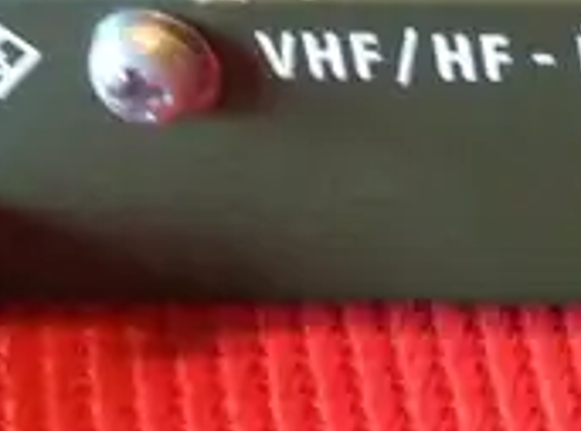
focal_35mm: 205
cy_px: 533
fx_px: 3429
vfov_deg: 7.1
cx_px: 1138
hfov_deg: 9.1
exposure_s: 1/15
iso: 125
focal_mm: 4.28
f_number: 2.4
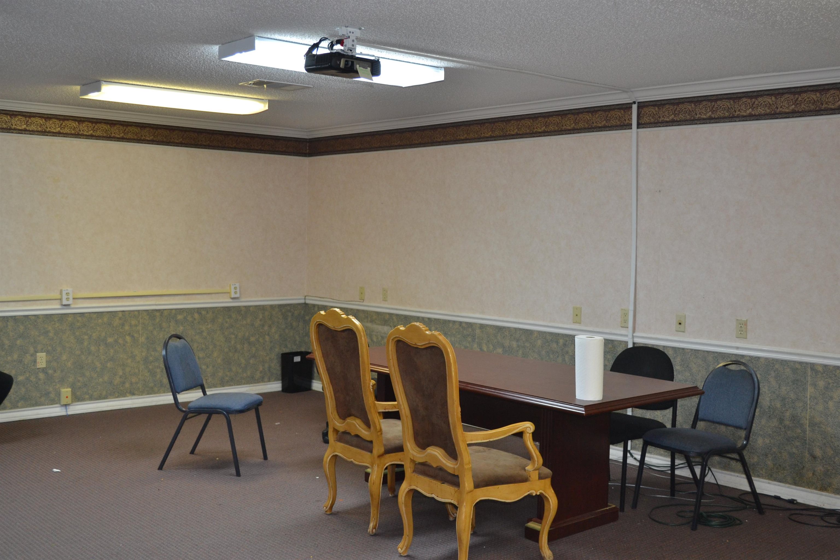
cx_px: 420
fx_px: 910
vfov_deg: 34.2
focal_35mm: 39
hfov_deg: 49.6
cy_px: 280
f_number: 4.2
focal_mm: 26
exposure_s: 1/60
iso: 640
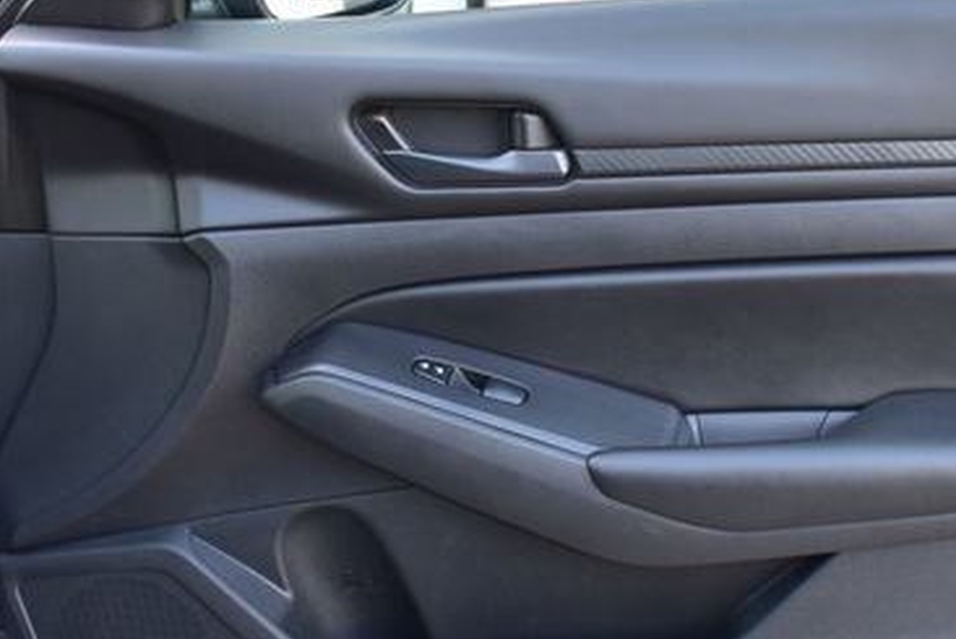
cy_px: 318
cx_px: 623
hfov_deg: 36.0
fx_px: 1458
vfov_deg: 24.7
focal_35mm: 55
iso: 400
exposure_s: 1/25
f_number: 7.1
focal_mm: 21
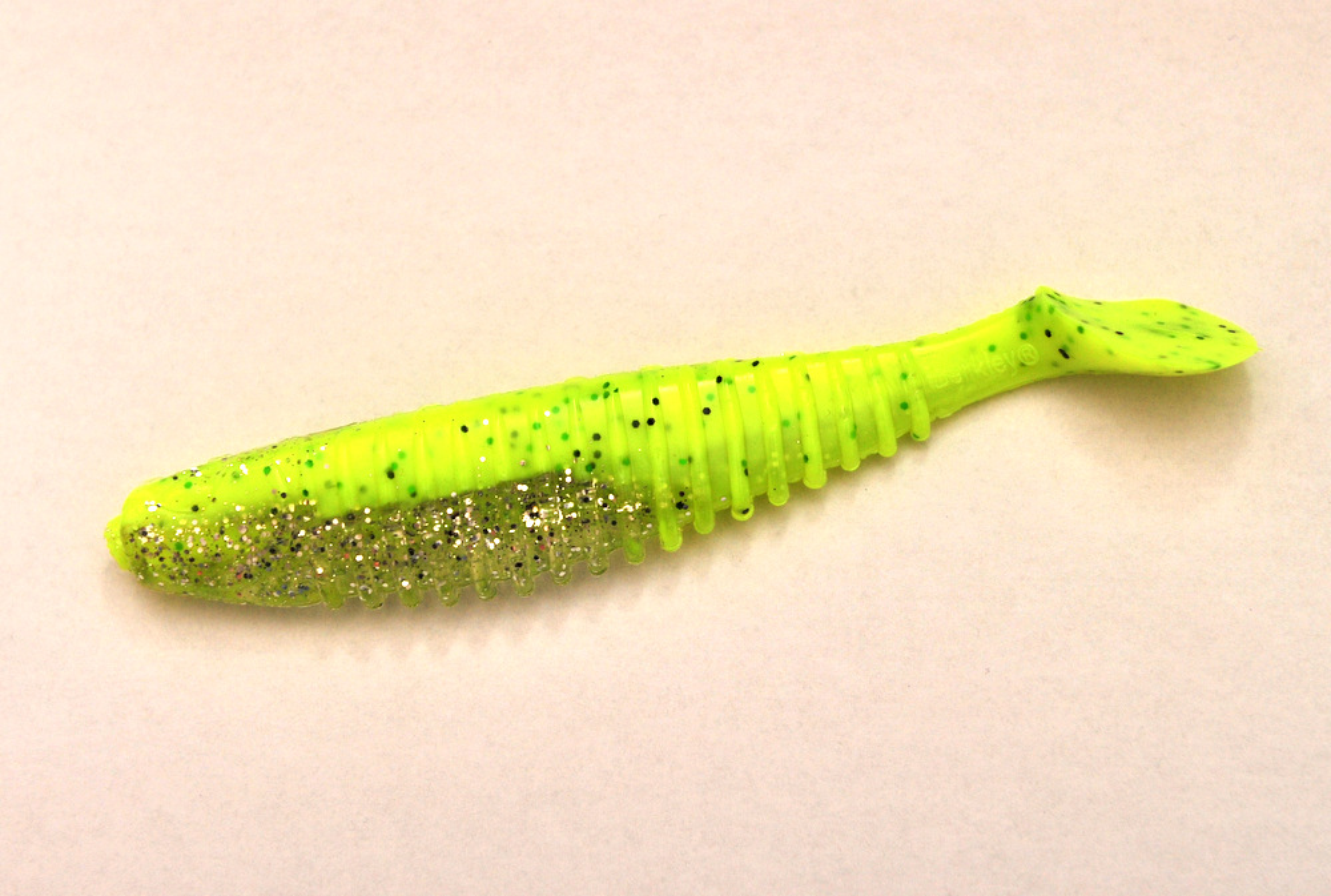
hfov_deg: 34.4
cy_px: 448
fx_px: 2151
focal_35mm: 58
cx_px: 666
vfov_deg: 23.5
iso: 640
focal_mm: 58
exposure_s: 1/250
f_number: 5.6
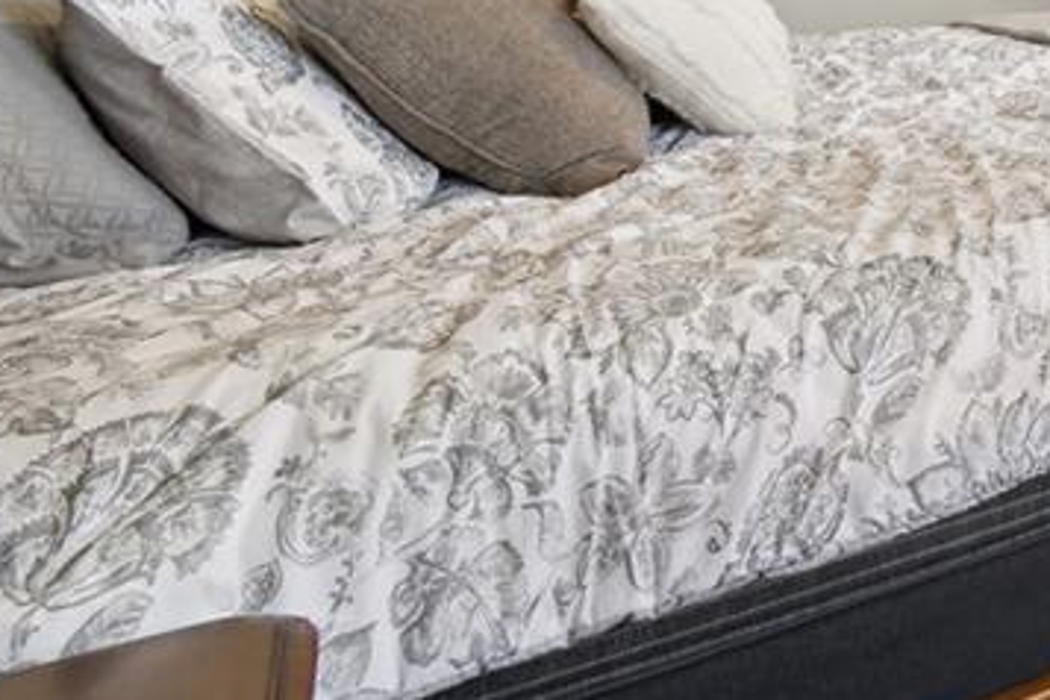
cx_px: 1462
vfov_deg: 27.9
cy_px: -106
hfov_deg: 31.2
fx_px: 1254
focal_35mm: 43
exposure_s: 1/1.25
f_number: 7.1
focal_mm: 10
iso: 100
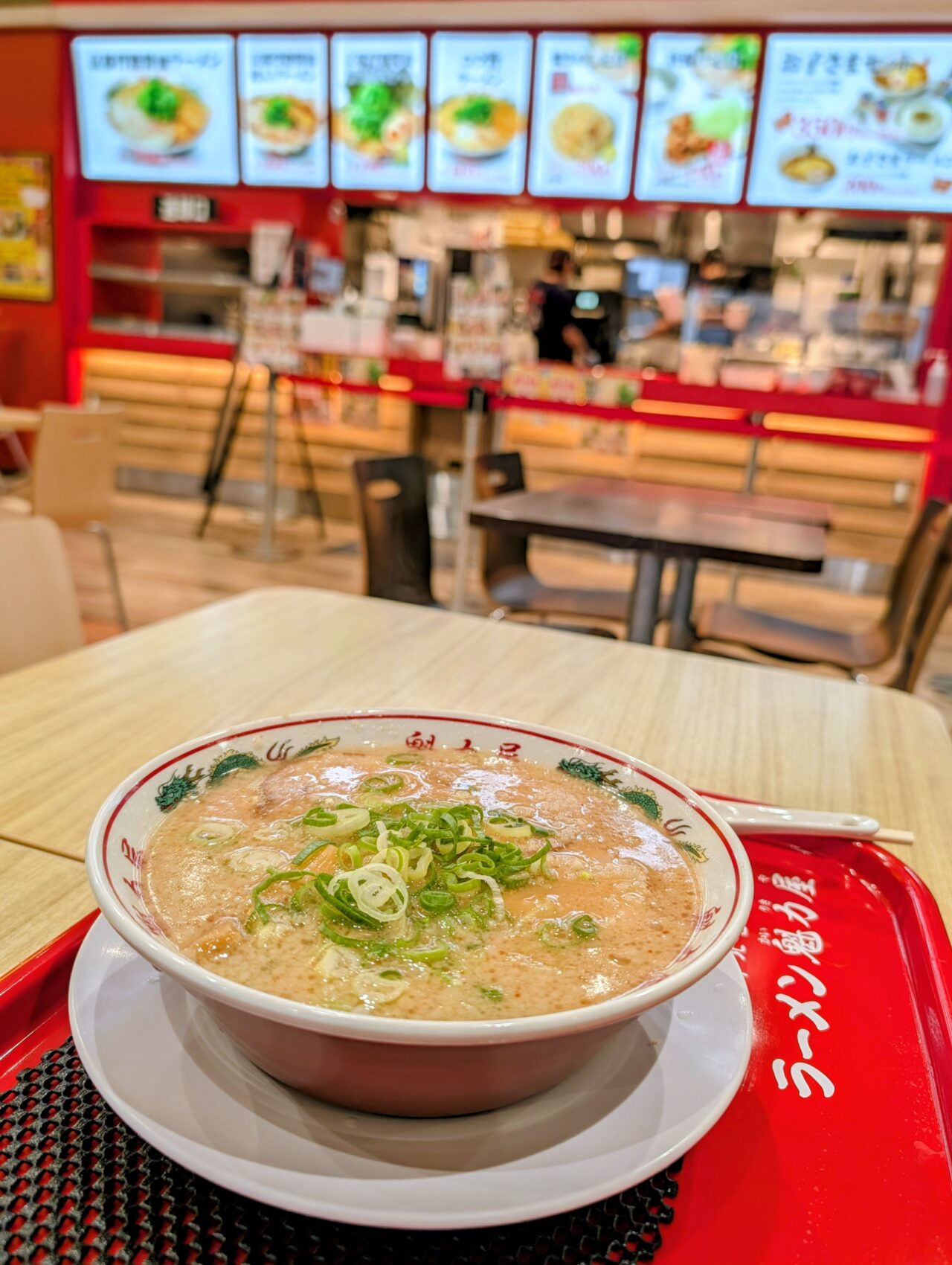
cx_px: 476
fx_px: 878
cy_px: 632
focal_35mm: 24
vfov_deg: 71.5
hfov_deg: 56.9
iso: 23
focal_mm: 6.9
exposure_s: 1/100
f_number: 1.68
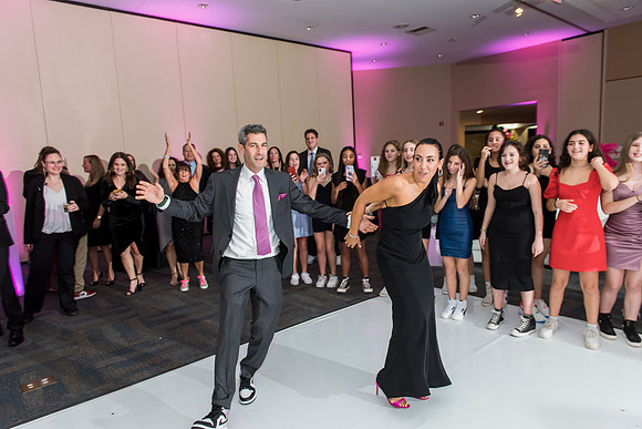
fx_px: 428
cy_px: 214
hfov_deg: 73.7
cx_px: 321
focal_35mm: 24
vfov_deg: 53.2
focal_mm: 24
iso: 1000
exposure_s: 1/100
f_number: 4
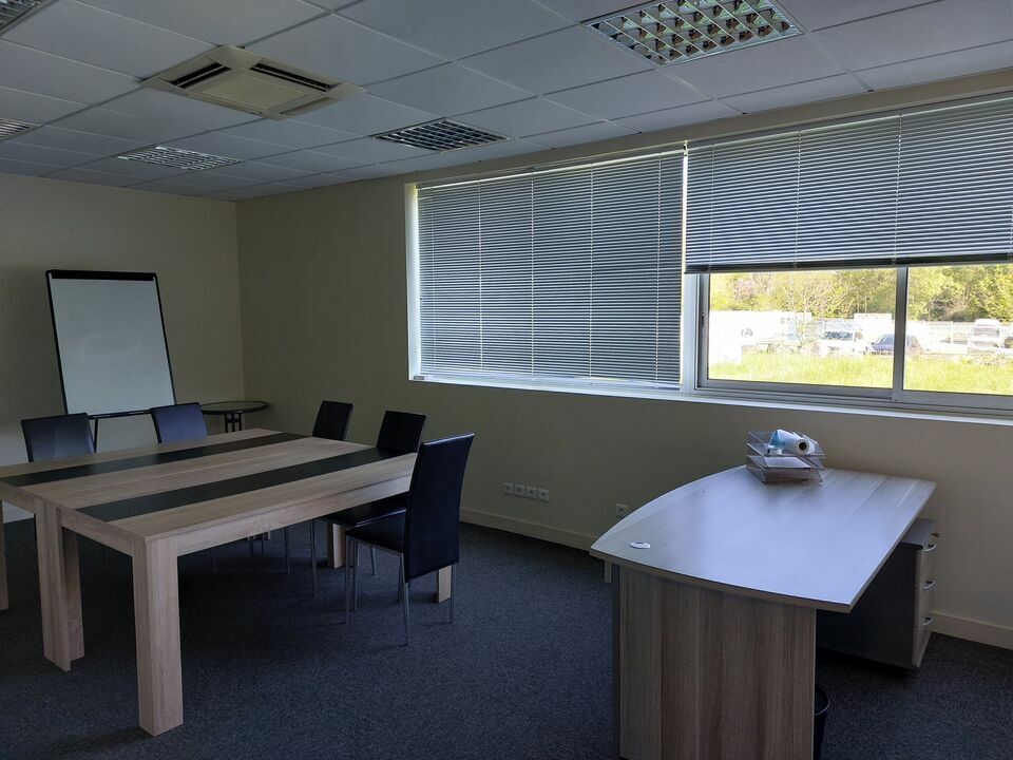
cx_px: 506
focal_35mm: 25
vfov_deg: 54.9
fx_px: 732
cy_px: 380
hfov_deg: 69.4
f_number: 1.8
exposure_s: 1/50
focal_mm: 5.23
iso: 40
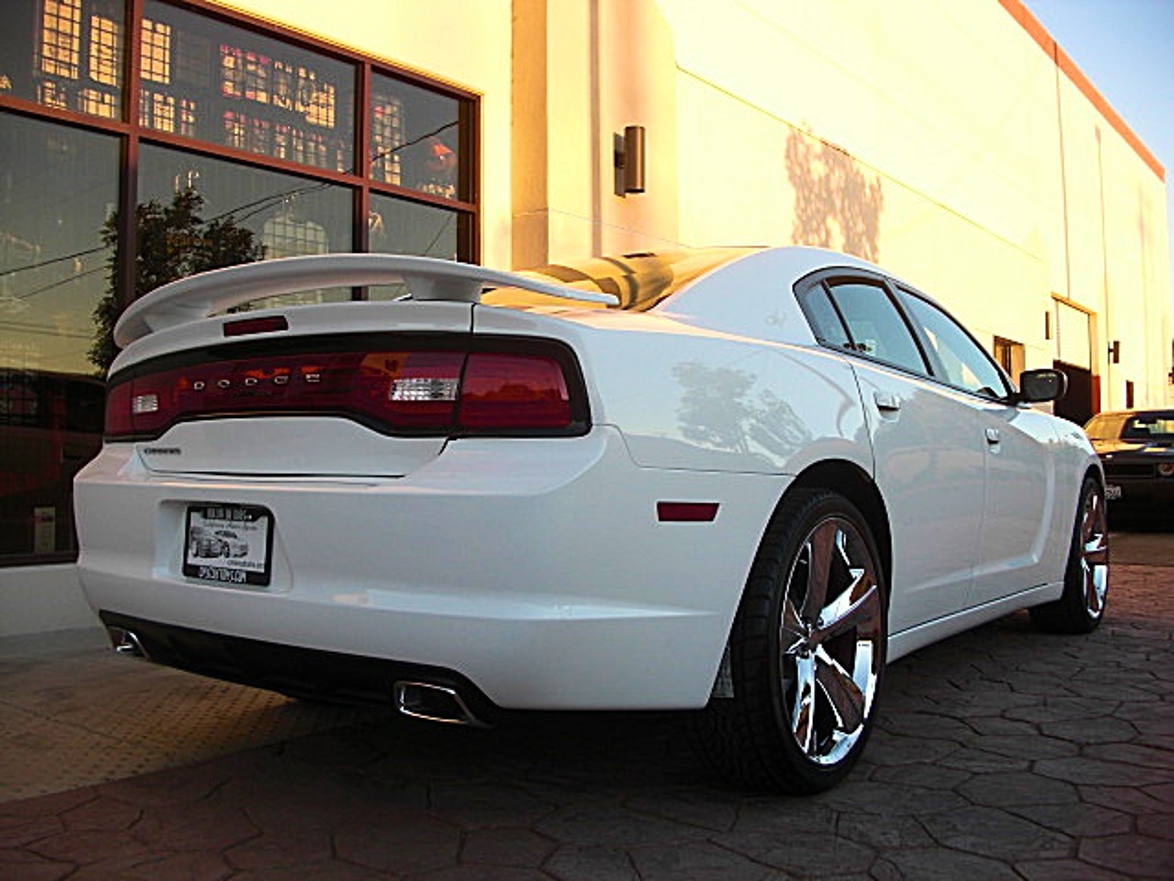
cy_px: 440
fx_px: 1221
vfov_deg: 39.7
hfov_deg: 51.4
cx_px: 587
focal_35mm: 36
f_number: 2.8
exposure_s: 1/125
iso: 50
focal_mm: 6.3
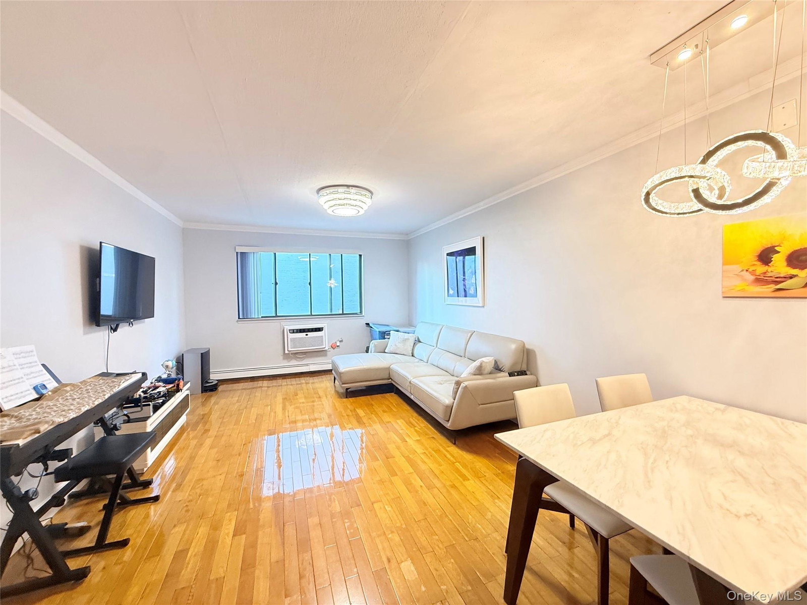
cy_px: 302
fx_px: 326
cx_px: 404
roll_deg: +0.8
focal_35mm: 14
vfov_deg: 85.7
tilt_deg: -1.4
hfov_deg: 102.1
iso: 400
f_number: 2.2
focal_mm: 2.22
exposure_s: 1/60
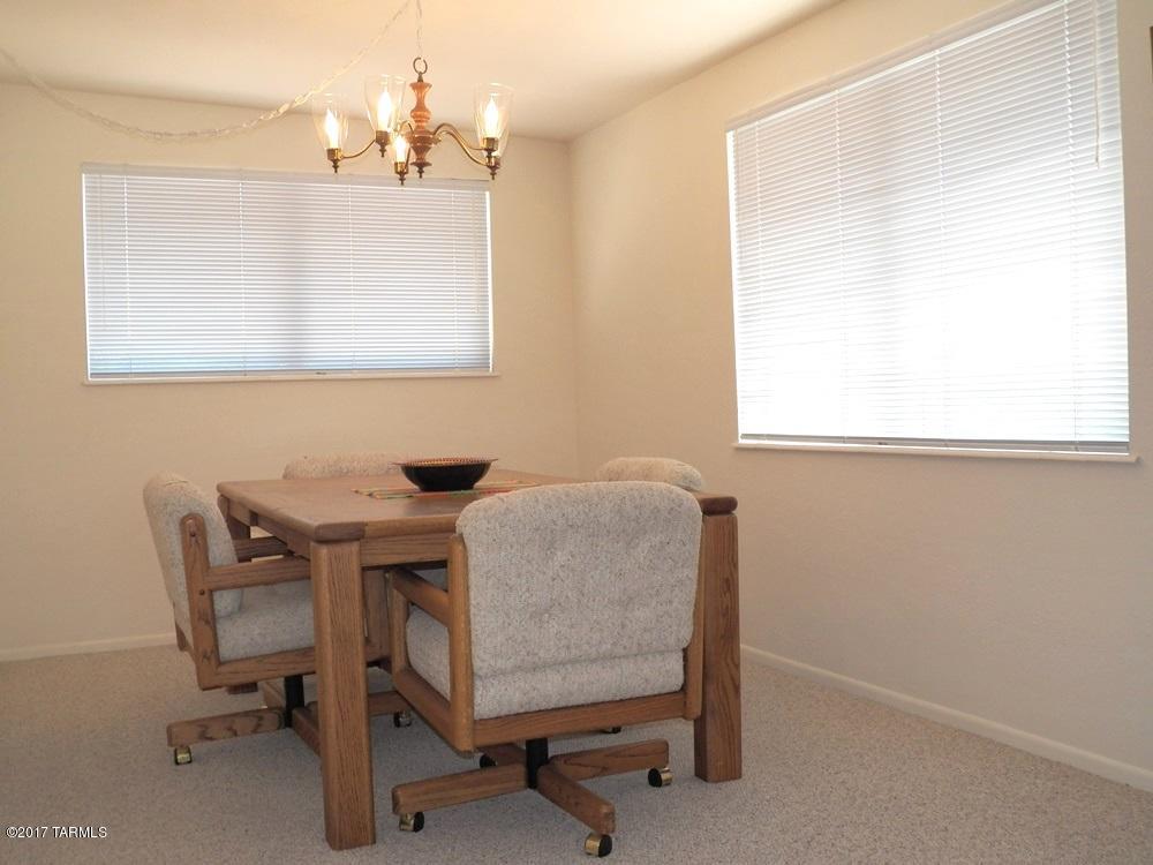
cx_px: 576
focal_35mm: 35
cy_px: 432
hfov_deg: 52.6
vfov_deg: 40.7
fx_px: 1166
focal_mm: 6.3
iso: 125
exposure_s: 1/125
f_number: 2.8
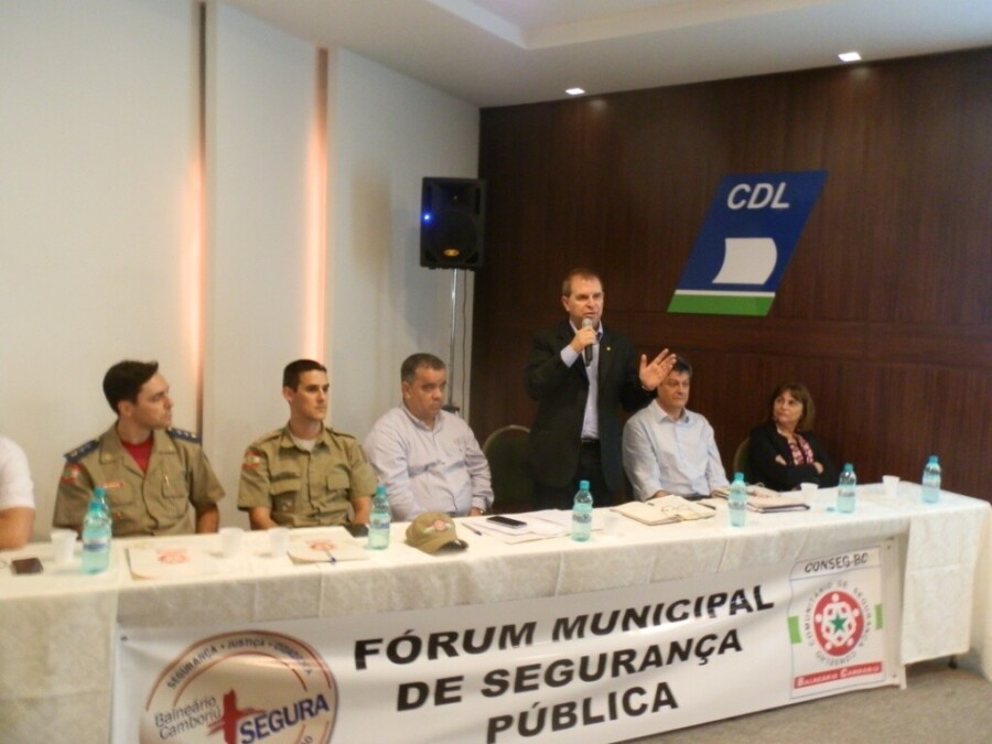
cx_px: 496
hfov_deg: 63.4
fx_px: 802
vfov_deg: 49.7
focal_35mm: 28
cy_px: 372
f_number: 3.1
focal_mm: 5
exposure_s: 1/8
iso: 320
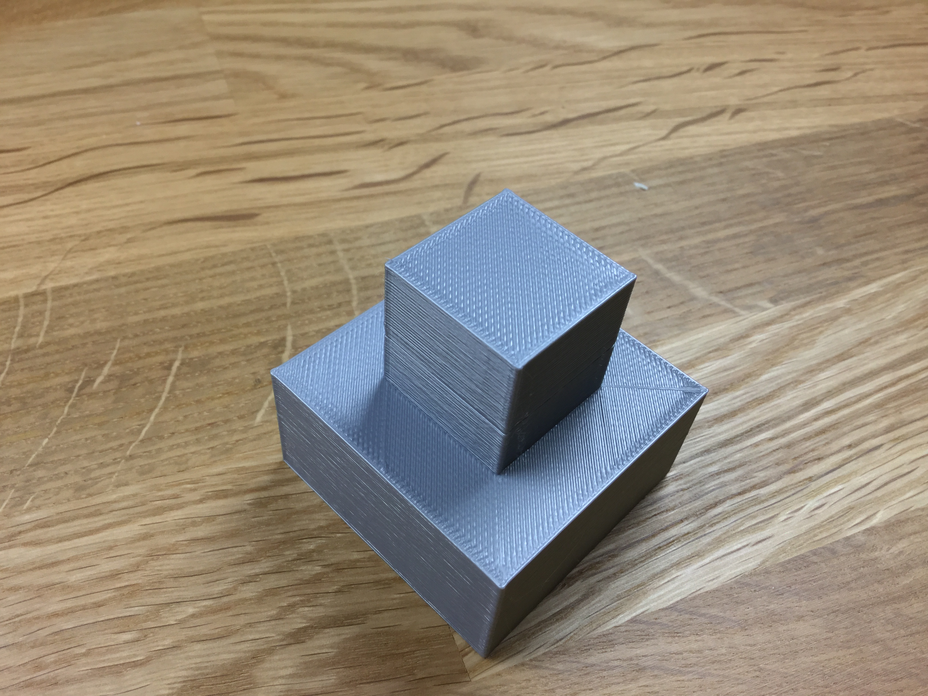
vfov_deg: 45.4
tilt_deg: -50.5
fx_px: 831
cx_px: 464
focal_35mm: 31
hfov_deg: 58.4
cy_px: 348
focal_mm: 3.3
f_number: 2.4
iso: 50
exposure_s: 1/33
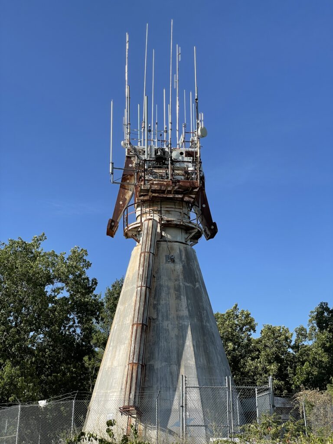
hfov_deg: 28.0
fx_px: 667
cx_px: 166
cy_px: 222
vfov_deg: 36.8
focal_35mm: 52
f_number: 2
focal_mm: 6
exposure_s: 1/1295
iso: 25
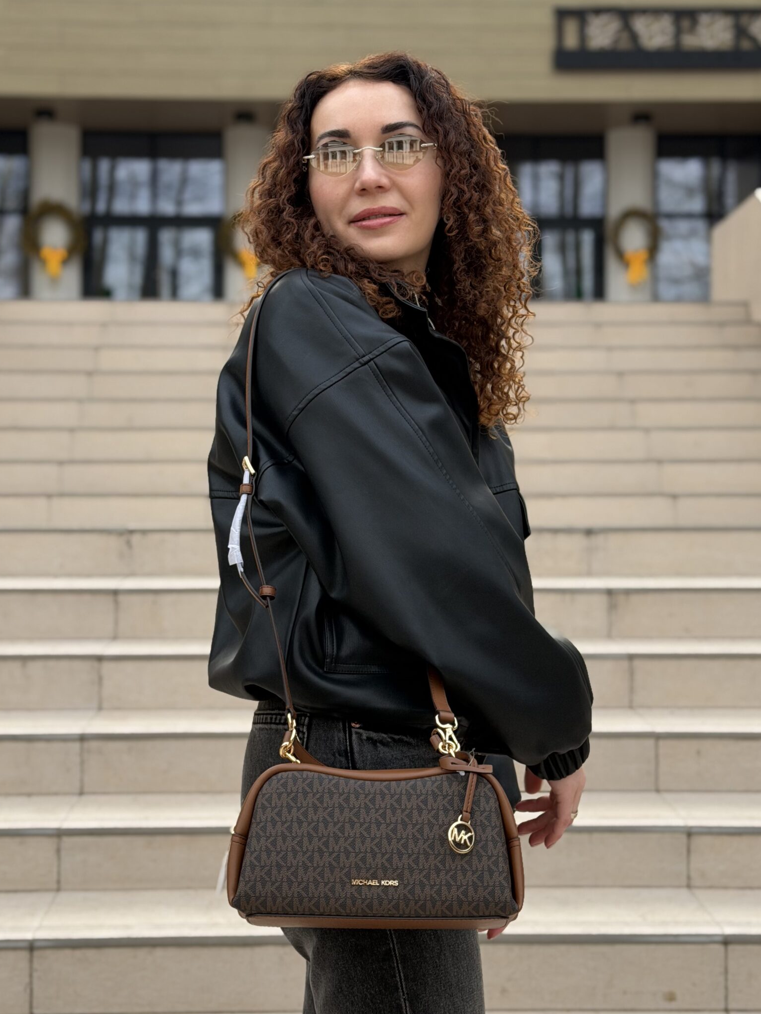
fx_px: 1759
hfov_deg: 24.4
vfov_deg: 32.2
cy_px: 521
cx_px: 365
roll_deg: -0.4
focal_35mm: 60
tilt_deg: +0.1
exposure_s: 1/706
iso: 80
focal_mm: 6.76
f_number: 1.78
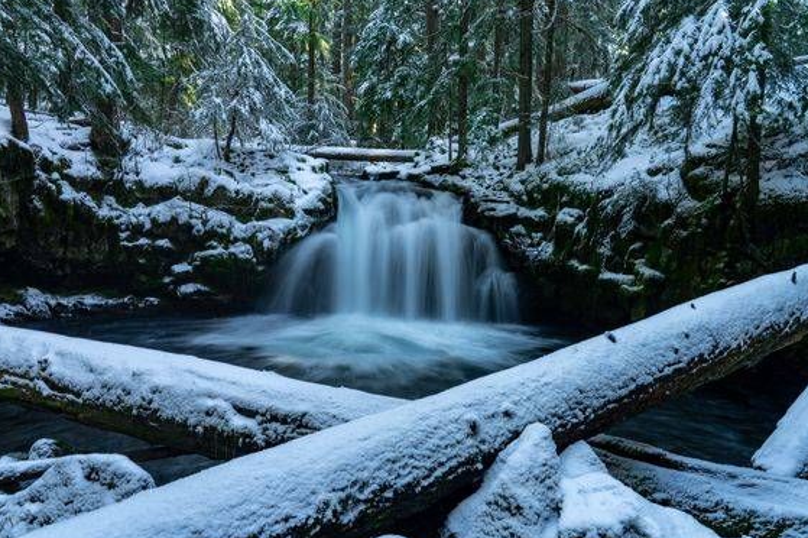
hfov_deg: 63.7
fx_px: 650
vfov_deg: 44.9
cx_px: 397
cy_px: 262
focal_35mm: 29
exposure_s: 1/2
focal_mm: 27
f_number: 10
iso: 50
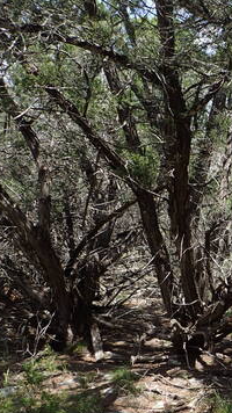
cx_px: 356
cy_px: 240
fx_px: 536
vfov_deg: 42.0
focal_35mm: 49
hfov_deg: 20.6
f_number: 2.8
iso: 100
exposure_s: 1/500
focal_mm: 4.5
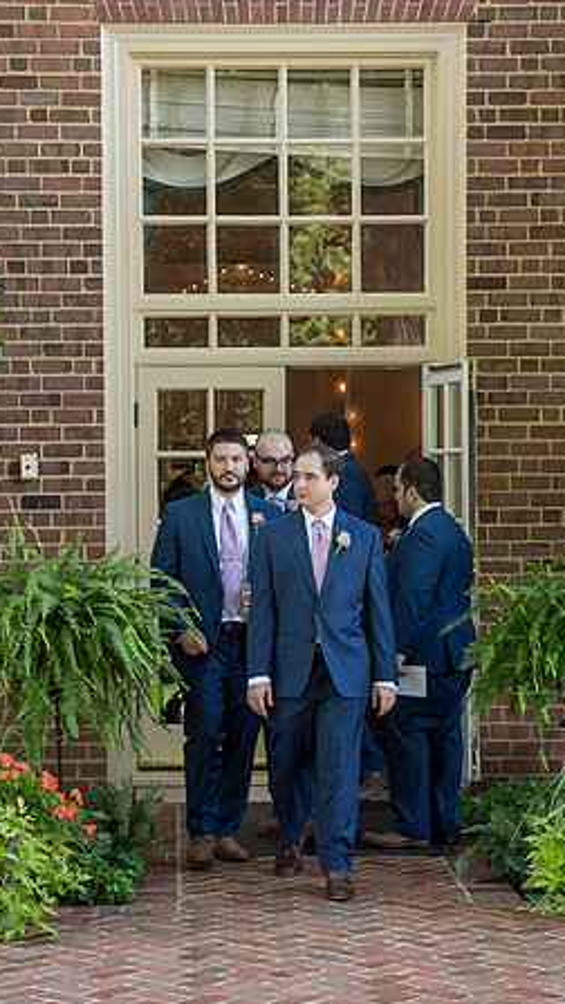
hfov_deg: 12.2
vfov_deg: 21.6
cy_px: 485
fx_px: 2637
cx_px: 278
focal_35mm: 99
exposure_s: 1/200
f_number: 4
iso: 200
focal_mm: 54
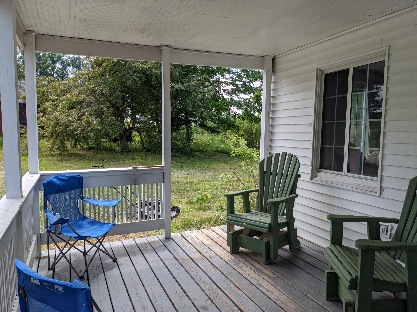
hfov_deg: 65.3
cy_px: 156
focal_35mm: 27
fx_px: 325
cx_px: 208
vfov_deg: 51.4
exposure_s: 1/1067
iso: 52
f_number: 1.73
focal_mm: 4.38
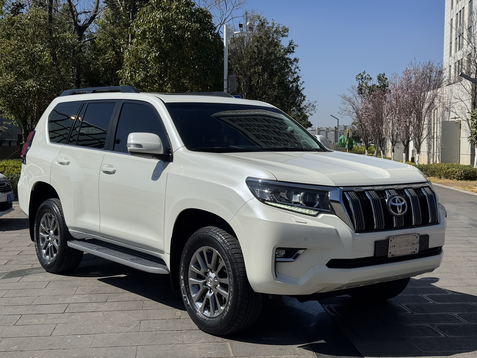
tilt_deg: -3.2
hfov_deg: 39.7
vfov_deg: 30.3
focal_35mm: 48
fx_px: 661
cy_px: 179
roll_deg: +0.0
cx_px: 238
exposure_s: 1/10526
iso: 80
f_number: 1.78
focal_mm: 6.76
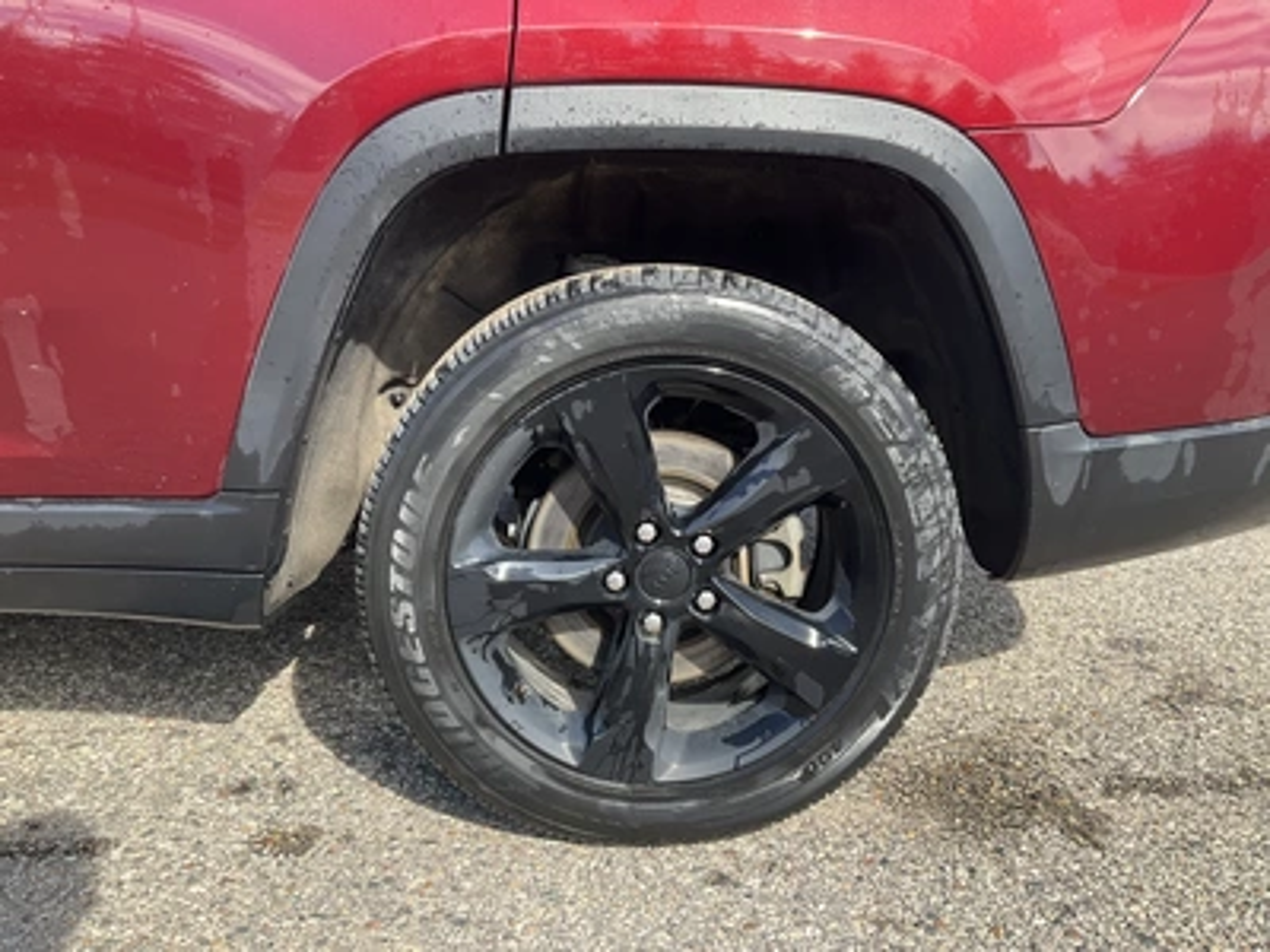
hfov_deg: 61.7
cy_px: 476
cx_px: 635
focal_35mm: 29
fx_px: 1064
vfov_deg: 48.2
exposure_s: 1/272
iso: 25
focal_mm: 3
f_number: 1.8
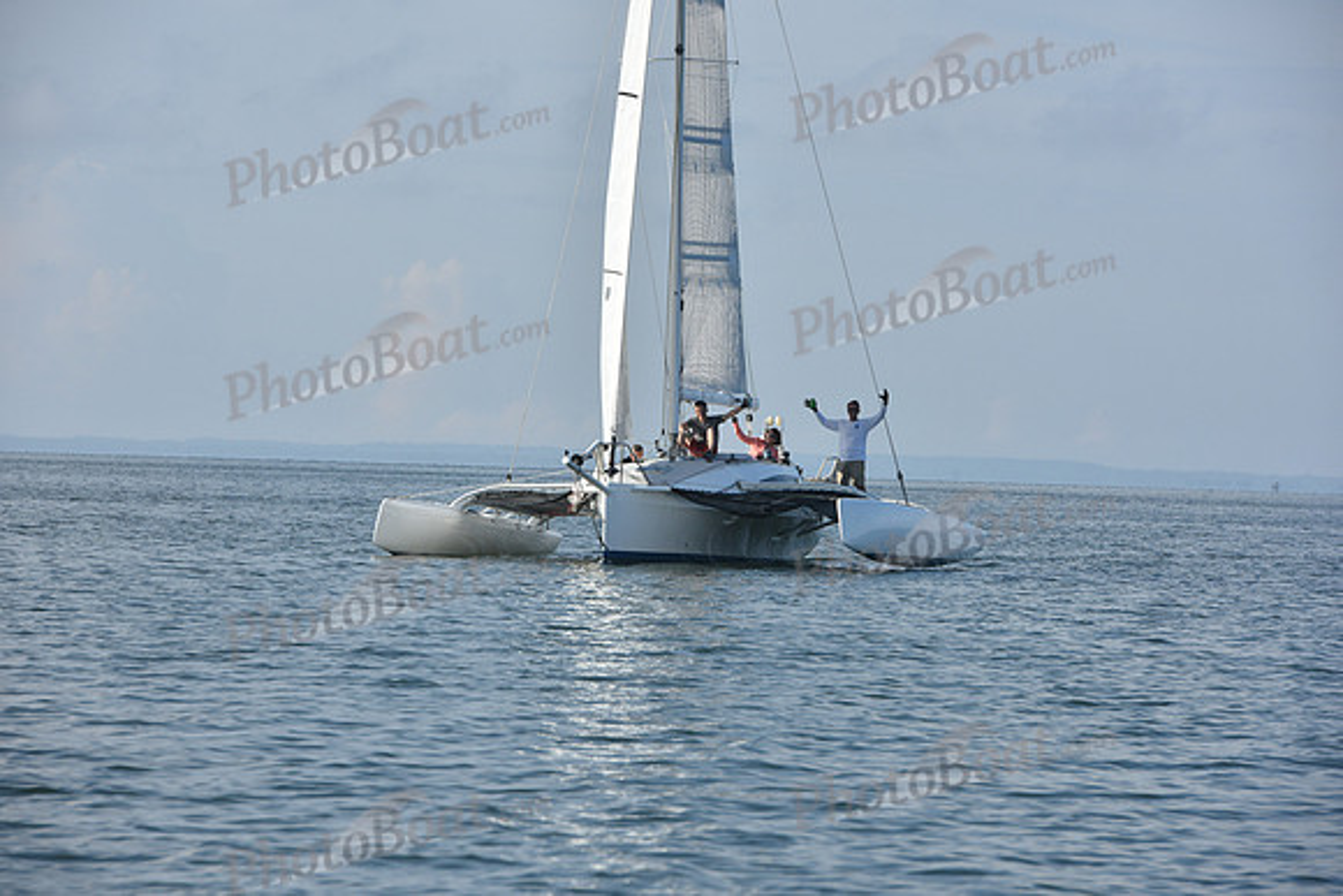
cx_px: 672
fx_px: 7463
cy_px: 448
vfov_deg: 6.9
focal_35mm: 200
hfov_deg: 10.3
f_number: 10
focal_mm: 200
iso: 320
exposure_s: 1/800
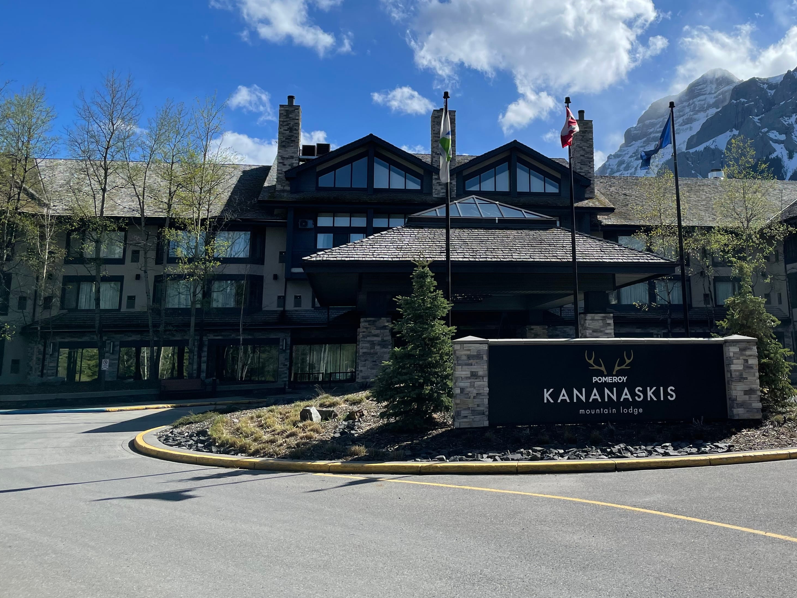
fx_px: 829
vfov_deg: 39.2
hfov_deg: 50.3
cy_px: 195
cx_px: 538
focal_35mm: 36
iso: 32
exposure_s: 1/4831
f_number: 1.6
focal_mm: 4.2
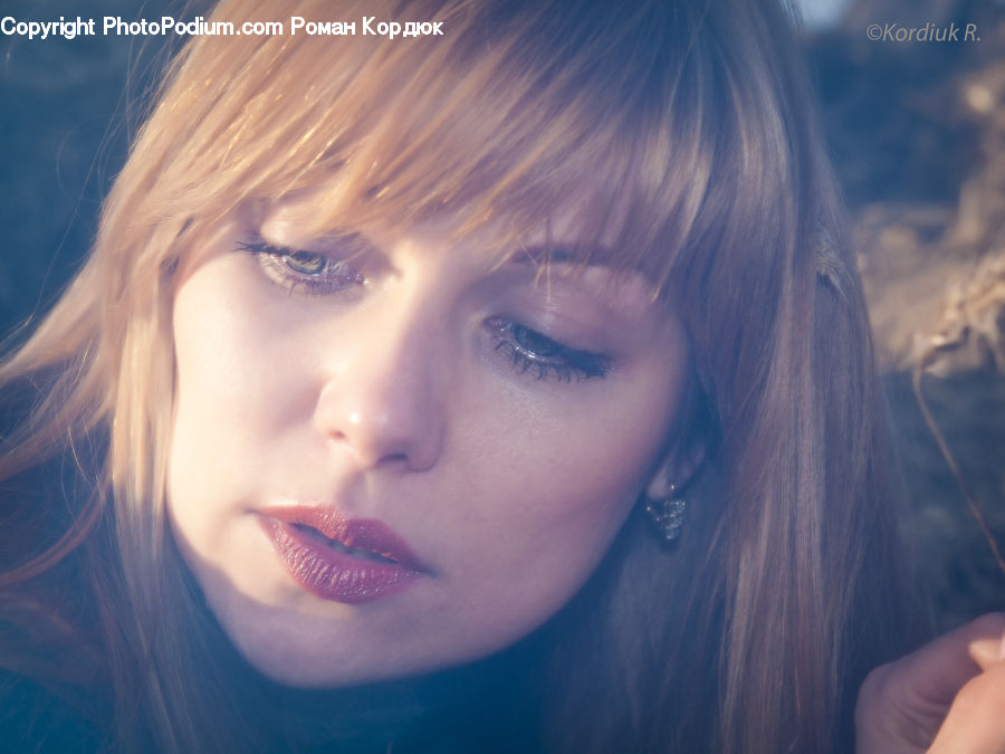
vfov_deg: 14.8
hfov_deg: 19.6
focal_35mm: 100
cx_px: 502
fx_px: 2903
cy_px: 377
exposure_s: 1/250
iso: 200
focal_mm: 50
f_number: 5.6
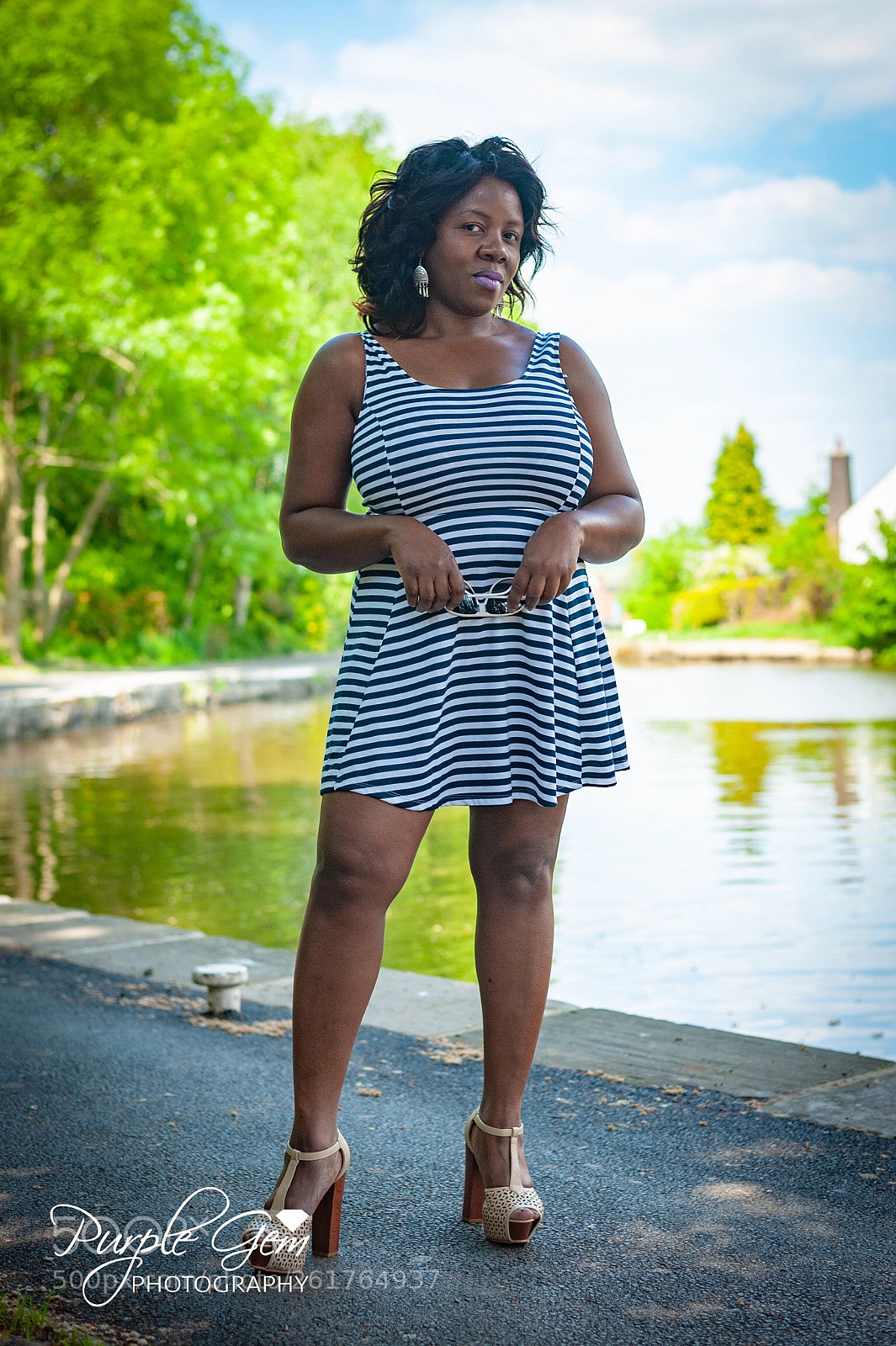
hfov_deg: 27.0
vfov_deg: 39.6
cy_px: 673
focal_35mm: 50
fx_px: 1869
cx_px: 448
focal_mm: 50
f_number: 3.2
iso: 200
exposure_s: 1/1000
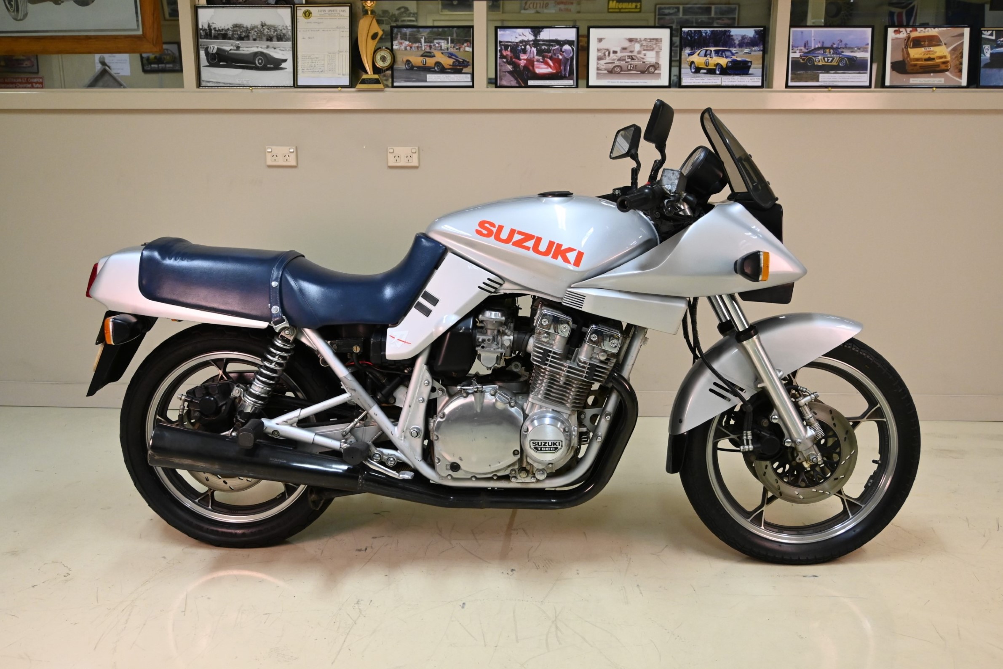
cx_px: 502
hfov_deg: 56.2
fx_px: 940
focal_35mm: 34
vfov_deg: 39.1
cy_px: 334
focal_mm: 22.5
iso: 1250
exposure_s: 1/125
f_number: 4
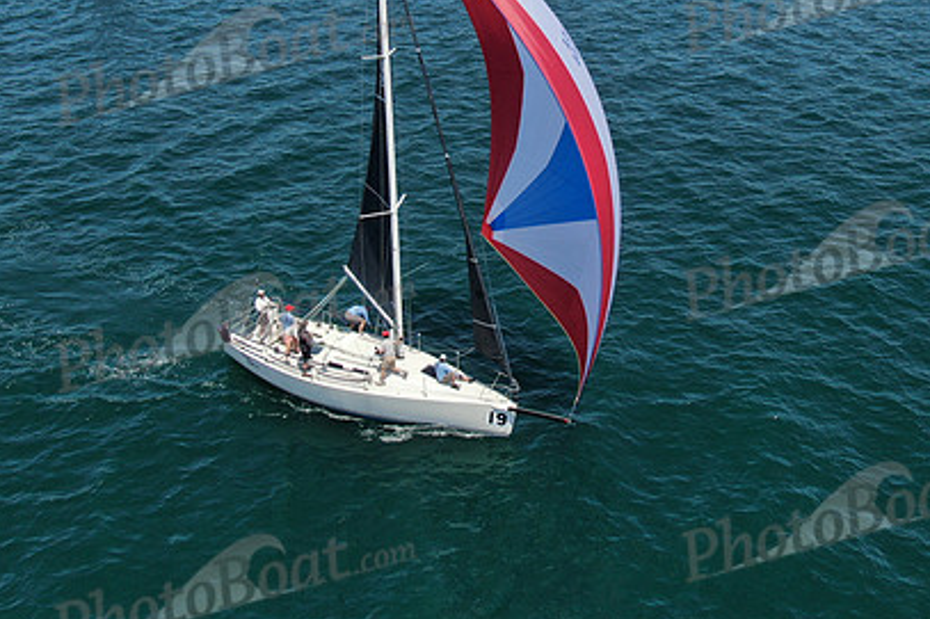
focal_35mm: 43
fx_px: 1110
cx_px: 551
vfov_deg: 30.6
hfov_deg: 45.2
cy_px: 156
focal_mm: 5
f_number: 3
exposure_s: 1/1600
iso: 100
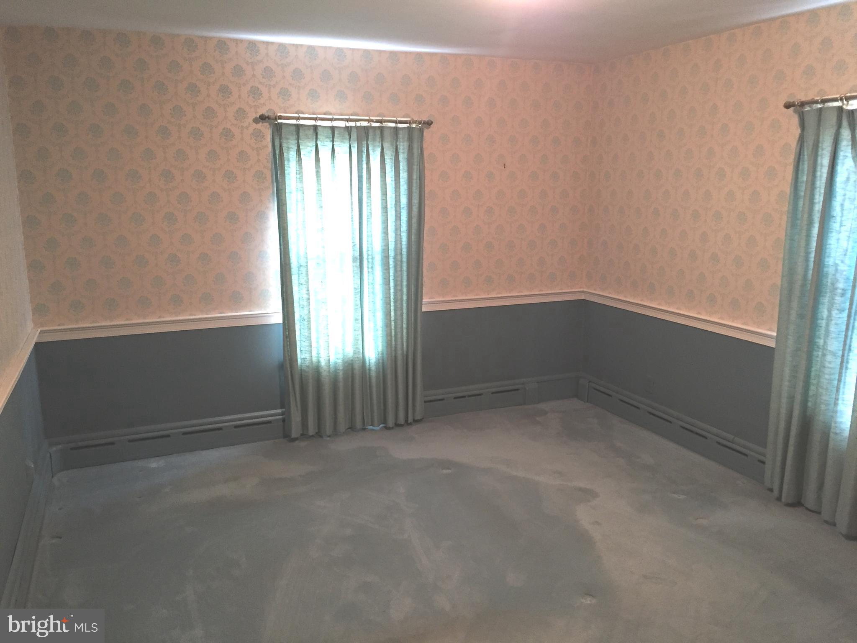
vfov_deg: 48.2
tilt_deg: -11.1
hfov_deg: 61.7
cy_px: 322
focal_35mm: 29
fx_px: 718
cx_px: 428
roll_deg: +0.2
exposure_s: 1/24
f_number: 2.2
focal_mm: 4.15
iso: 250
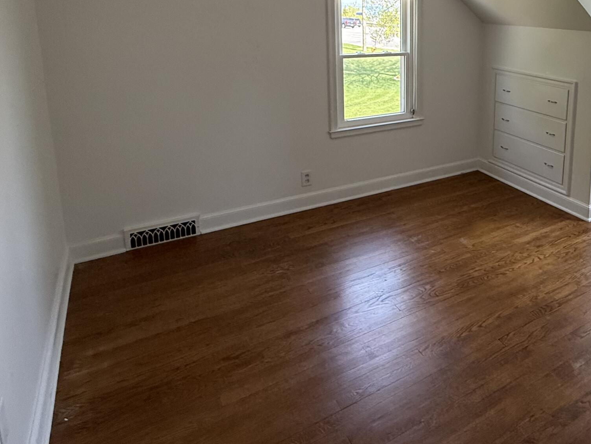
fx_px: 478
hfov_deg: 58.3
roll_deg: -1.5
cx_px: 477
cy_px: 94
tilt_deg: -10.0
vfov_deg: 47.3
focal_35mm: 28
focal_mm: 2.22
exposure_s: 1/99
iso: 100
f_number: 2.2
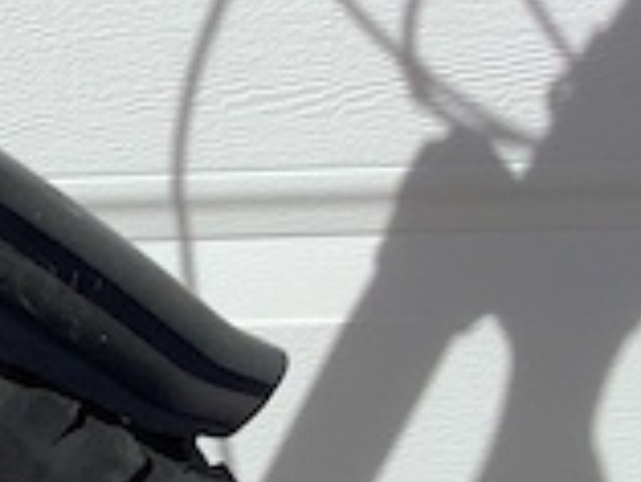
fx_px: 2928
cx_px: -572
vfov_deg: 8.8
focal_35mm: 158
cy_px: 984
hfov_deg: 11.5
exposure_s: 1/2717
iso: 25
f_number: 2.4
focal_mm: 3.3
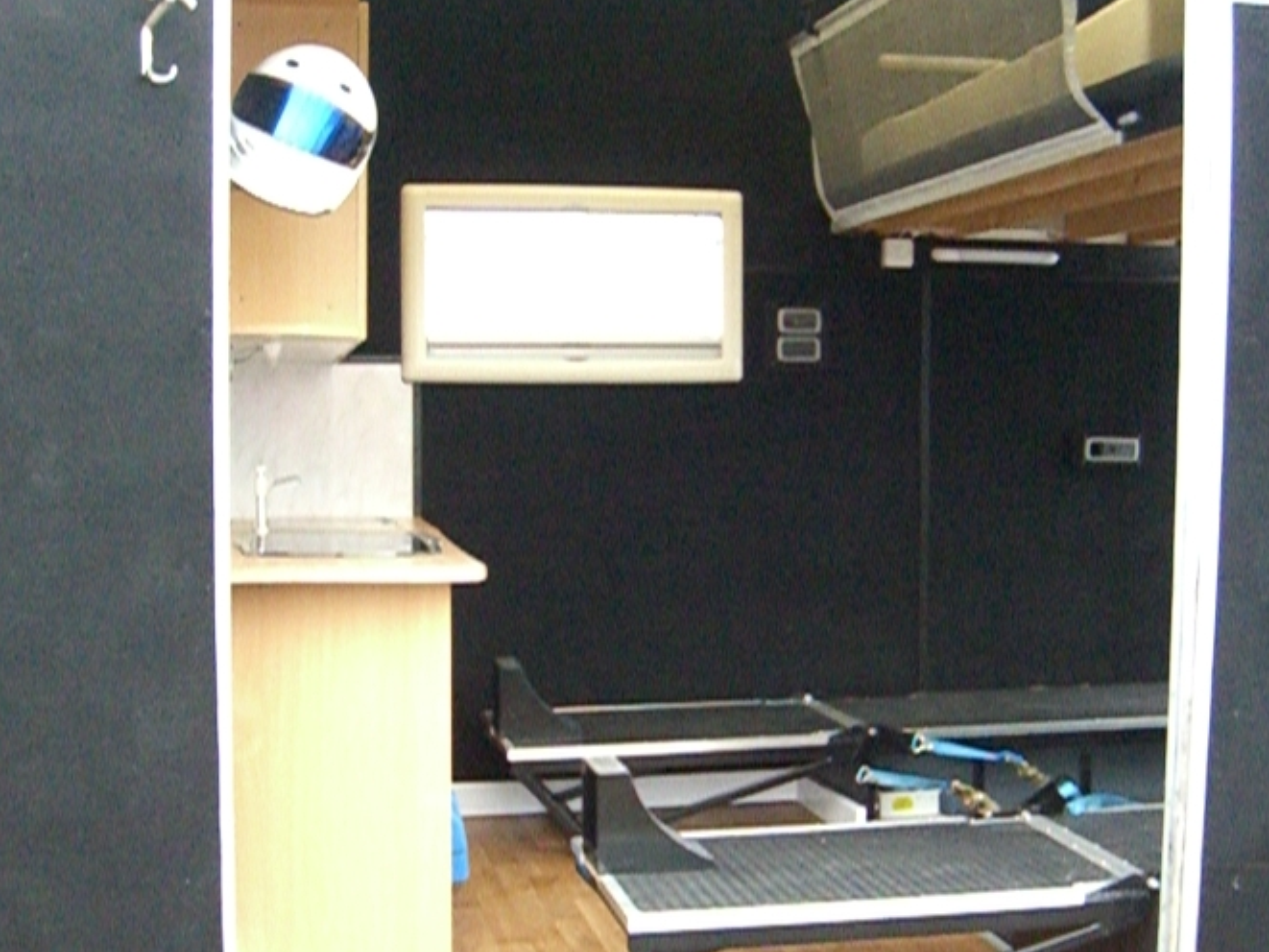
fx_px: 1687
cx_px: 658
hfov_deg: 41.2
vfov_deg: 31.5
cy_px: 553
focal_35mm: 46
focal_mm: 7.9
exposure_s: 1/160
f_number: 2.8
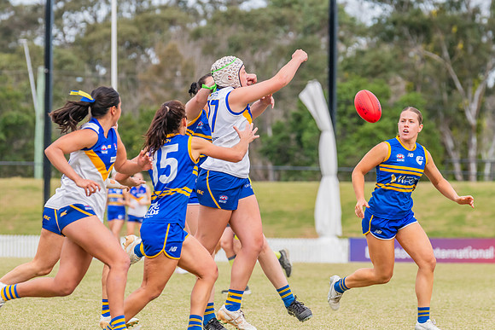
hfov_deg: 6.5
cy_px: 154
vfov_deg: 4.4
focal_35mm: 315
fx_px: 4336
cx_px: 250
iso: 800
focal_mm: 270
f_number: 8
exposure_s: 1/1250
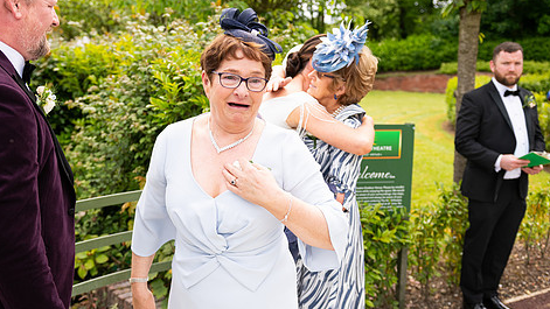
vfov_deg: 29.7
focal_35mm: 40
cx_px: 250
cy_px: 154
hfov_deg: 50.4
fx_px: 583
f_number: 3.5
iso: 250
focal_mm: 31
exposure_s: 1/1600
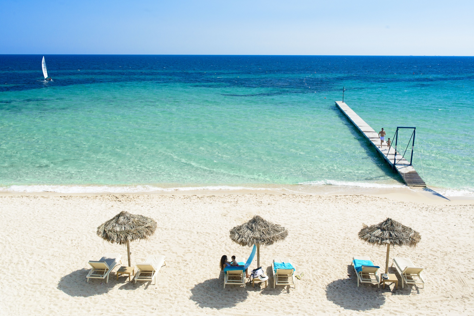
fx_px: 461
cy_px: 158
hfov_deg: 54.4
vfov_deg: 37.9
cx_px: 237
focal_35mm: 35
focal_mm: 35
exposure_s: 1/500
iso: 400
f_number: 11
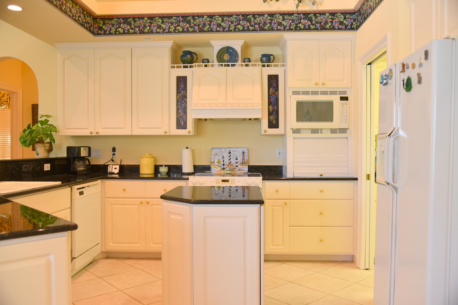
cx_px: 229
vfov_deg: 43.6
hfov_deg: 61.9
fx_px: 382
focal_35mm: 30
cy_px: 152
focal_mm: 30
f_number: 4
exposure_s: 1/60
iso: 640
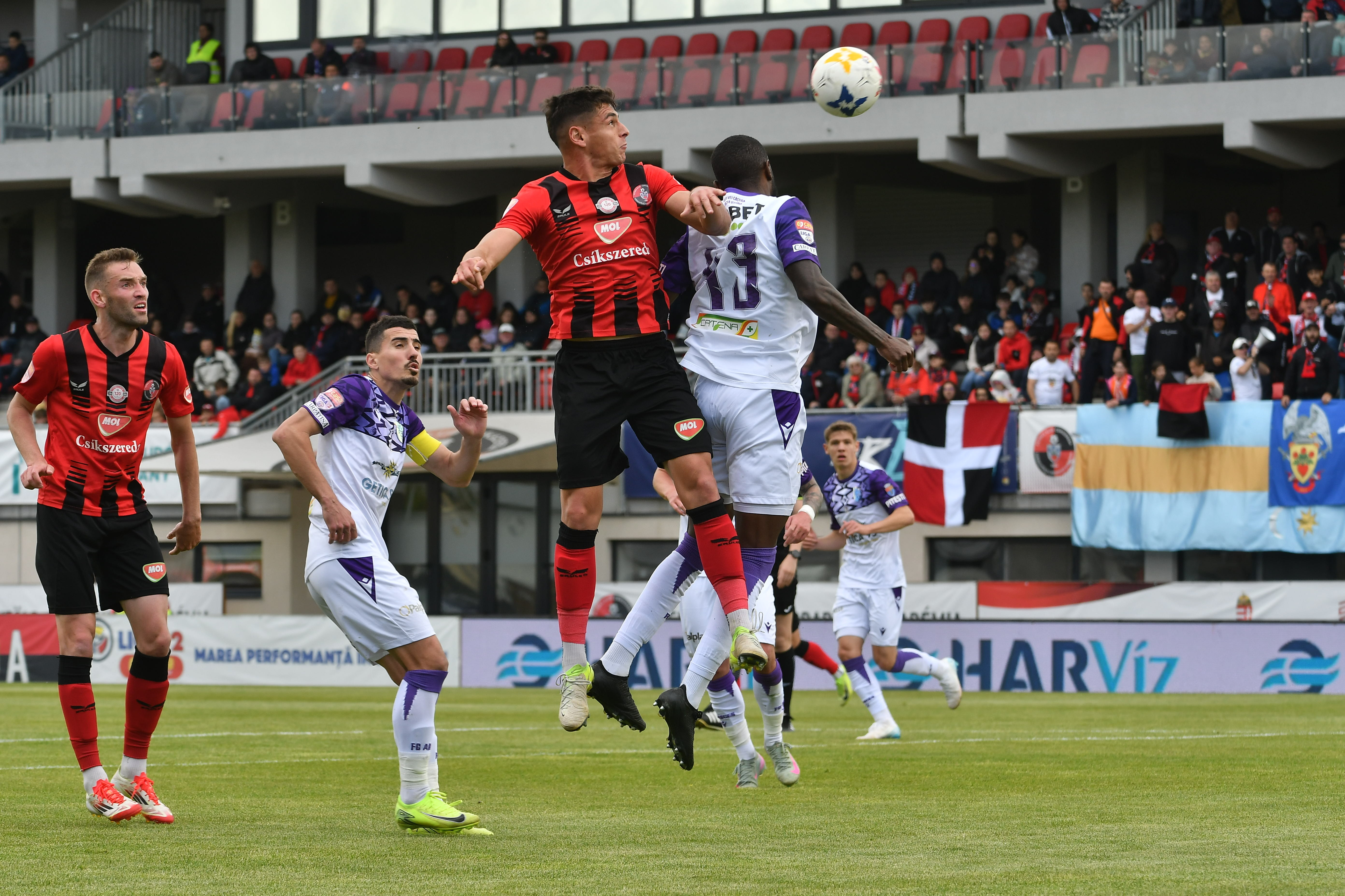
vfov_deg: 7.3
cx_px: 672
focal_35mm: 188
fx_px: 7005
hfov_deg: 11.0
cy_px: 448
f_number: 5.6
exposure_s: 1/1250
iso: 200
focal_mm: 125
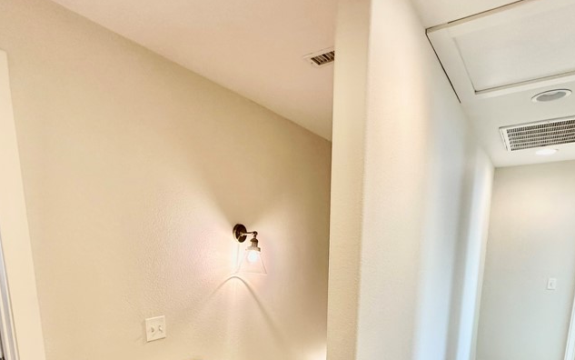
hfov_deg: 74.7
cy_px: 324
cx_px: 274
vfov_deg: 46.2
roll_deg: -0.2
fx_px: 376
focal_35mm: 24
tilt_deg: -11.6
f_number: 2.2
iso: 200
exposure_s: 1/120
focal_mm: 2.22
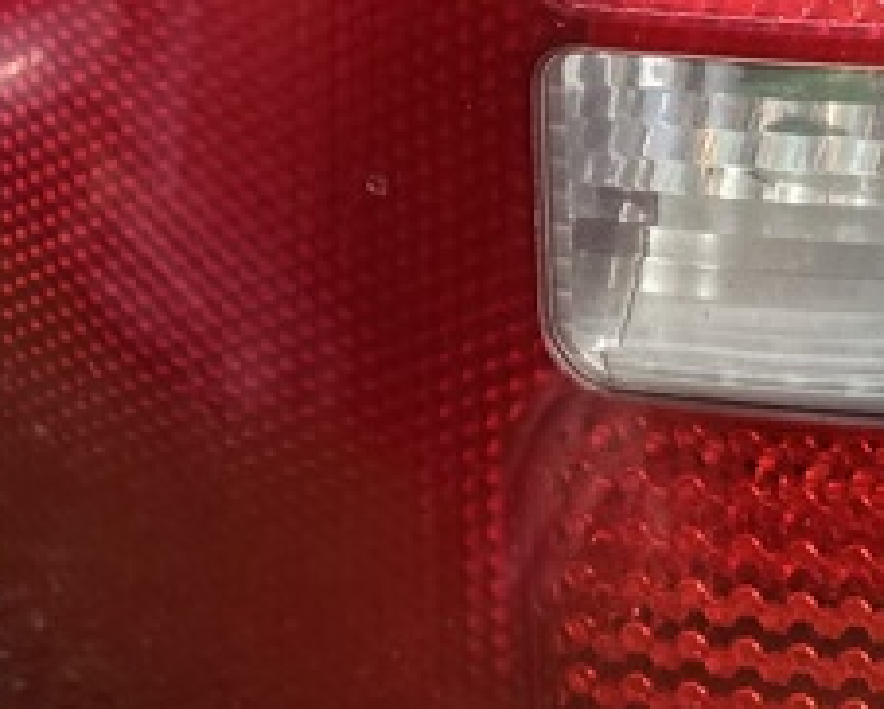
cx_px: 876
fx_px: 3456
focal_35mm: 132
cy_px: 232
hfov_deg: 14.4
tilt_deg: -25.9
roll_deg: -0.4
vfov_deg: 11.7
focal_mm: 6.86
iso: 500
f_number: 1.78
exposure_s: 1/35
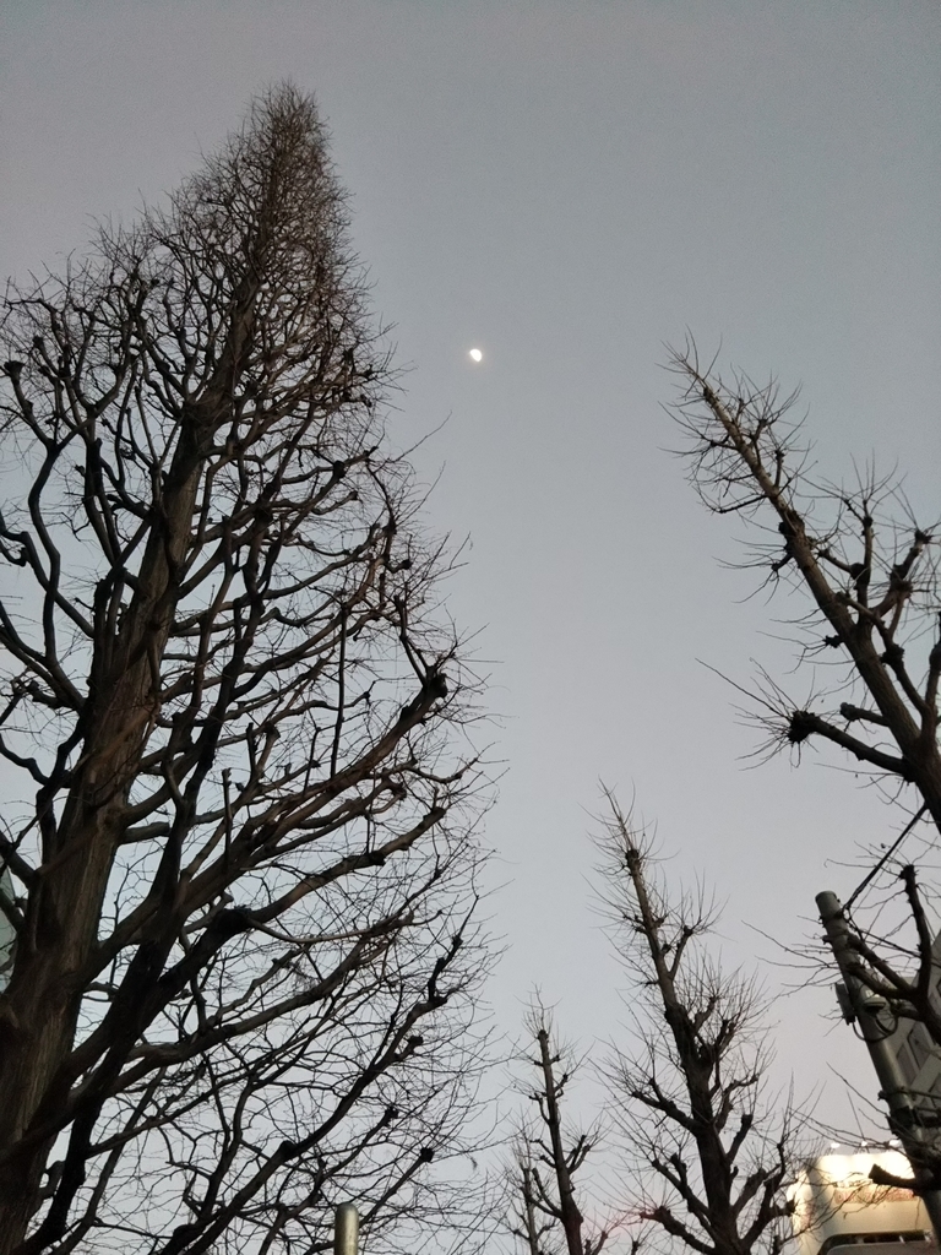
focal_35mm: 30
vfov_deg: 60.0
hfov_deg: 46.8
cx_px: 470
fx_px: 1087
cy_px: 628
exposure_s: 1/30
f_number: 2.2
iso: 80
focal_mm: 4
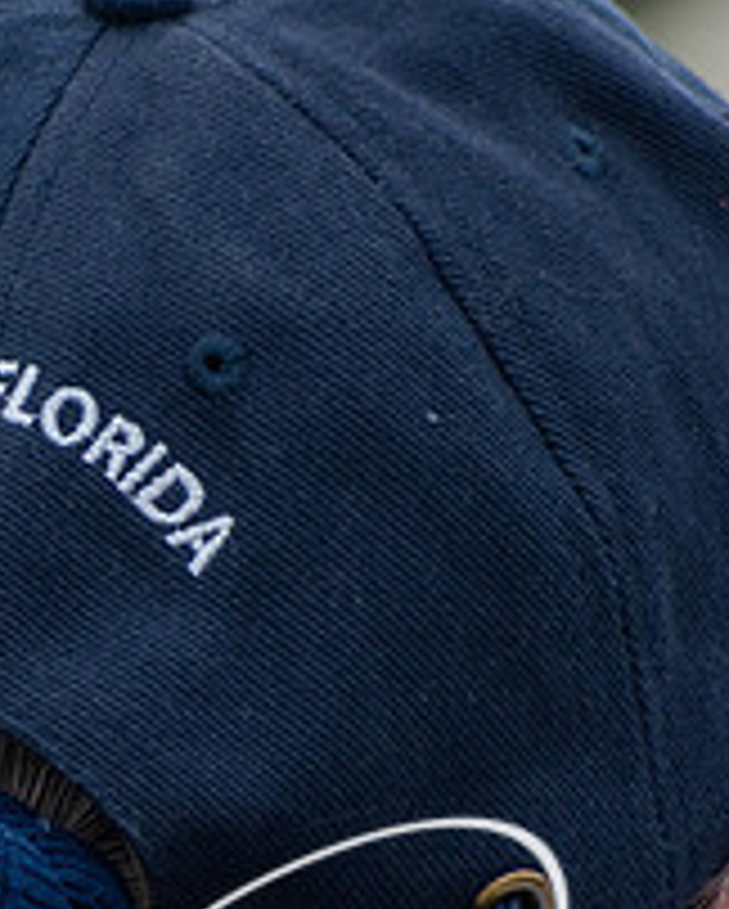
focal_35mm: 748
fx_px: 20143
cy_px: 646
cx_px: -72
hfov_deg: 2.1
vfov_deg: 2.6
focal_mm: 185
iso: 400
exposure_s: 1/1000
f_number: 5.3
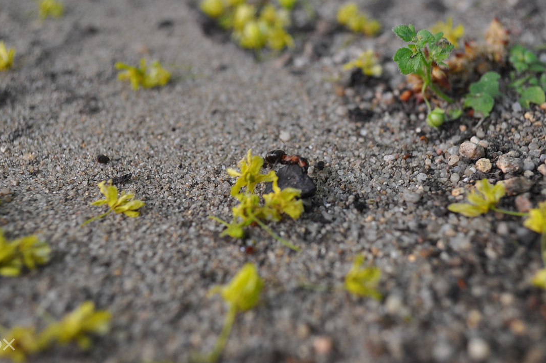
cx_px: 295
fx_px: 879
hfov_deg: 34.5
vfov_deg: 23.3
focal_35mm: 58
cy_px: 147
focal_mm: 26
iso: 400
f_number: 4.2
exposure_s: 1/20
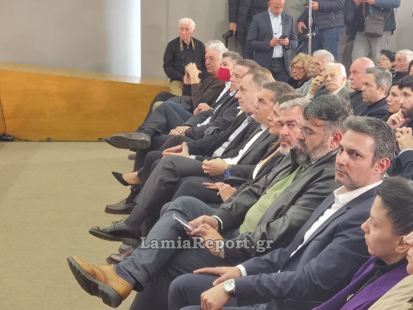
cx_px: 206
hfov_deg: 26.0
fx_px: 895
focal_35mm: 75
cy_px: 155
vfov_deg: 19.6
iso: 160
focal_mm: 6.71
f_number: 1.9
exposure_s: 1/50
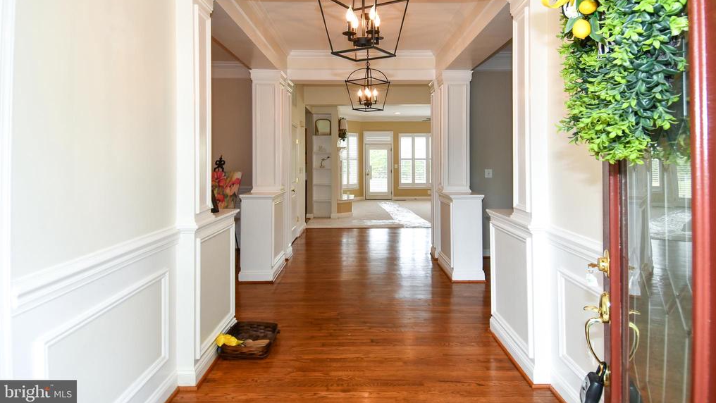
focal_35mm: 19
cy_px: 165
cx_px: 359
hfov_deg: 89.6
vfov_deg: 58.0
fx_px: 361
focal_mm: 12
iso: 200
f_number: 4.5
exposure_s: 1/80
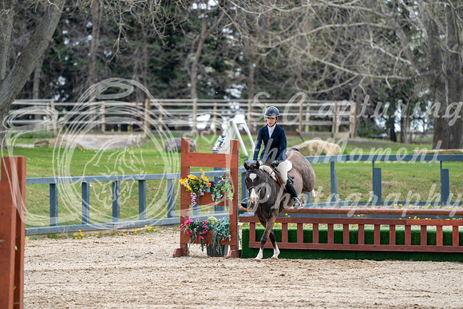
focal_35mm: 327
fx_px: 4206
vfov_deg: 4.2
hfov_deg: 6.3
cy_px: 154
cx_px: 232
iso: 400
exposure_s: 1/400
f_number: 5.6
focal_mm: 327
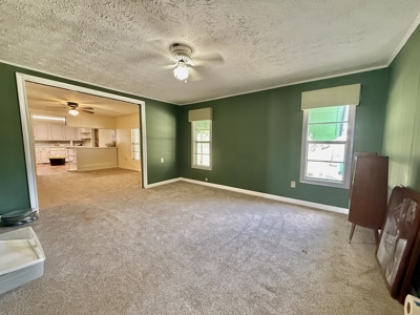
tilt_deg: -4.9
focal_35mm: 14
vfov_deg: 85.7
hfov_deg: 102.1
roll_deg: -0.9
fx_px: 170
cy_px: 158
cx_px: 210
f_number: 2.2
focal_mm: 2.22
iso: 800
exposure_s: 1/60
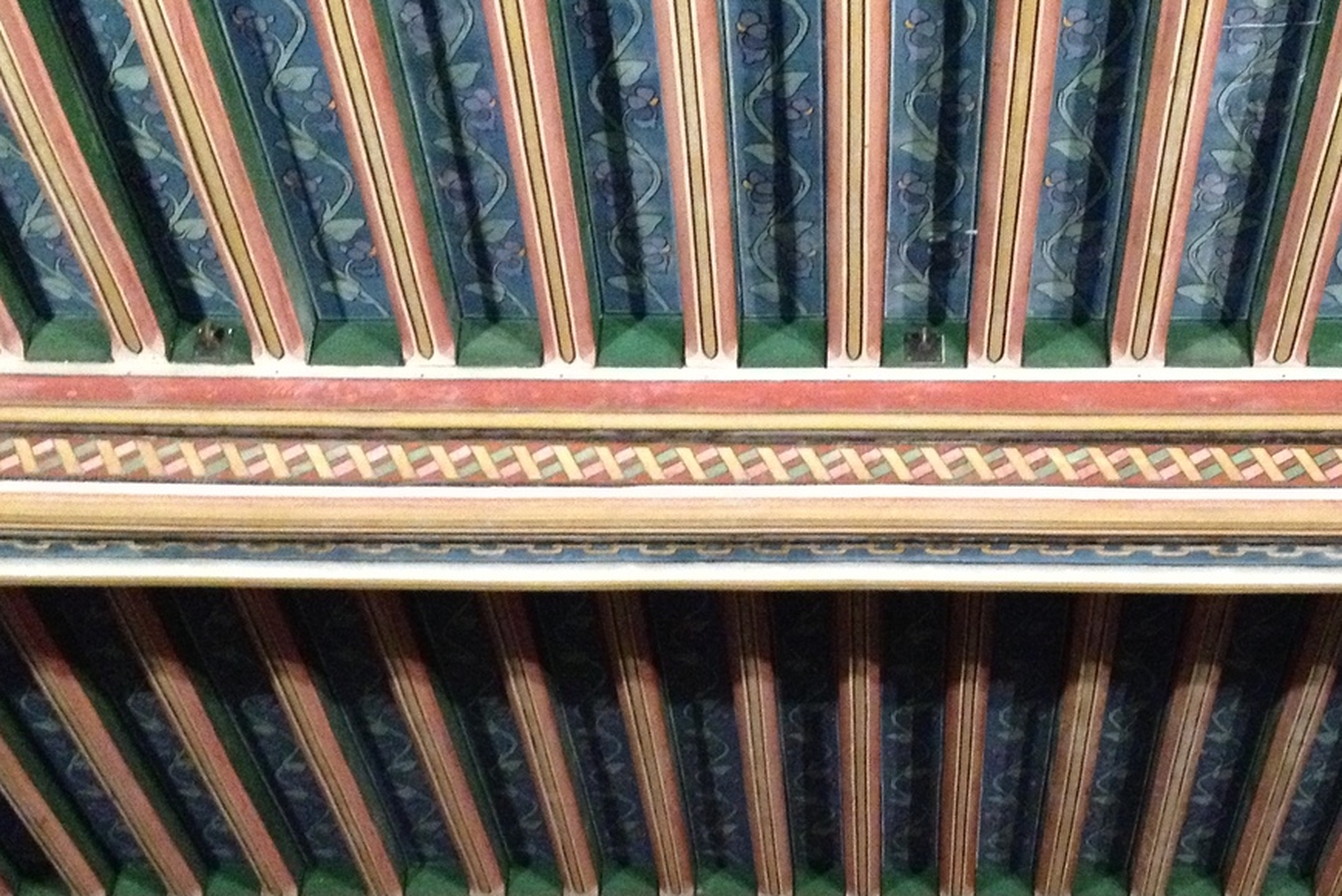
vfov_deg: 20.1
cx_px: 871
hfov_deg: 29.9
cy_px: 723
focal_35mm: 67
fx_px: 2498
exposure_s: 1/15
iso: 800
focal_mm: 4.28
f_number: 2.4
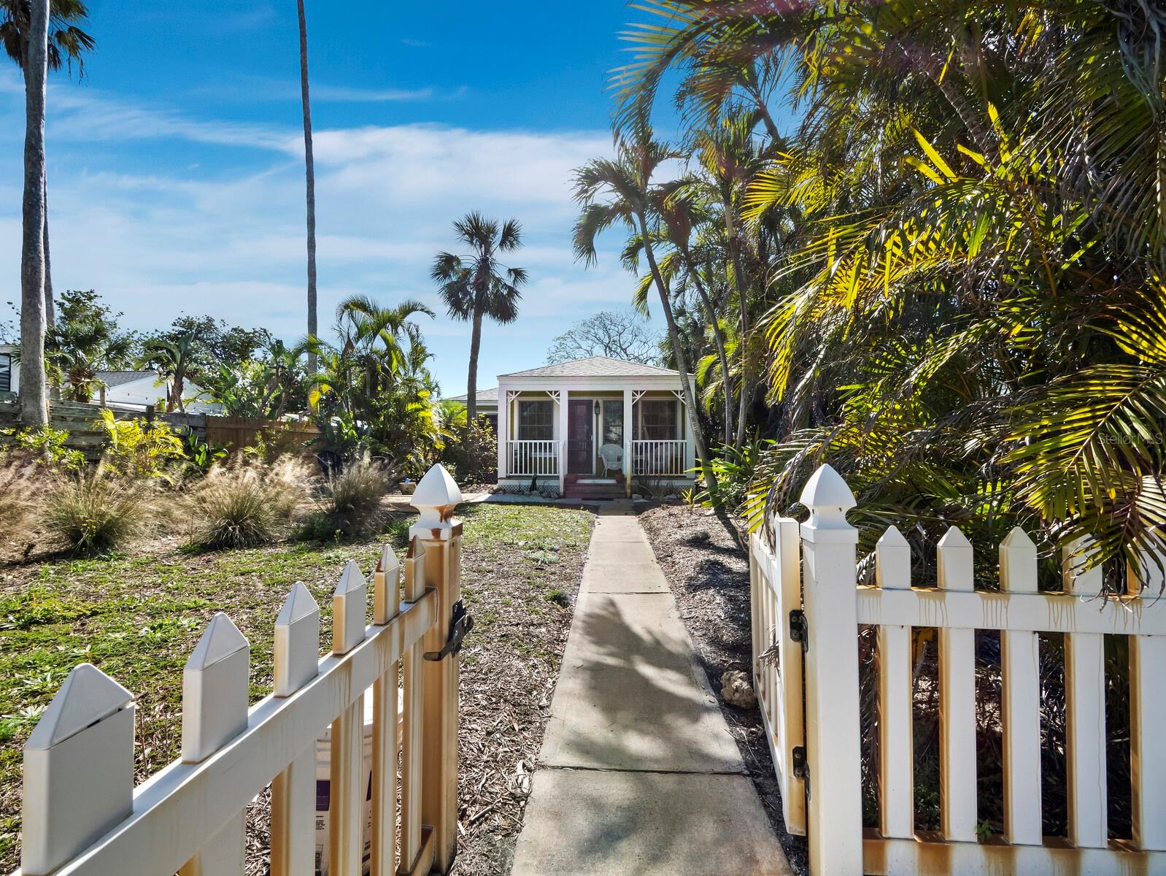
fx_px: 472
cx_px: 583
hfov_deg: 102.0
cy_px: 438
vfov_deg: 85.7
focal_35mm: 14
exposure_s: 1/500
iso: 400
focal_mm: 7
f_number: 11
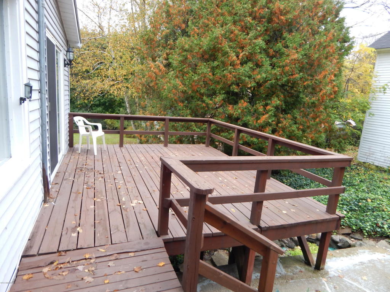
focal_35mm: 22
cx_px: 195
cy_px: 146
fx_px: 248
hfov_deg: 76.4
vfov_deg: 61.1
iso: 125
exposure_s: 1/50
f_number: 3
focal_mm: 4
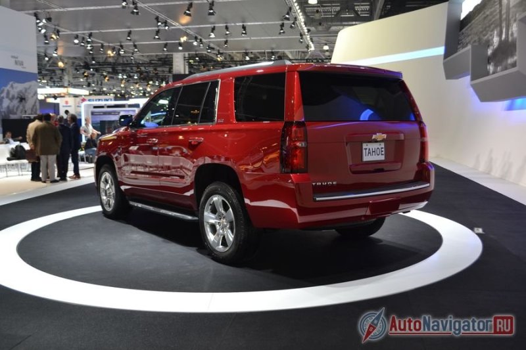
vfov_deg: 36.9
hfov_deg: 53.1
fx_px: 526
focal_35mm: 36
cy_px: 175
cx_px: 263
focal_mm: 24
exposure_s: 1/60
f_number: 4
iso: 450
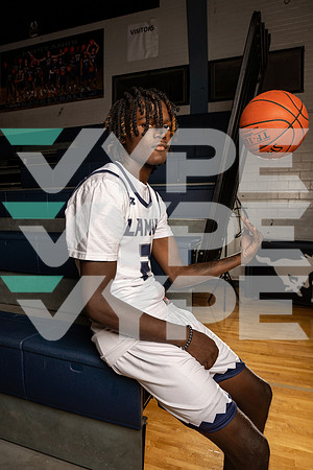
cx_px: 156
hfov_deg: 53.1
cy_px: 235
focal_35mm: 24
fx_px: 313
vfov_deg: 73.7
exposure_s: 1/200
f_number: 7.1
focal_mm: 24
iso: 320
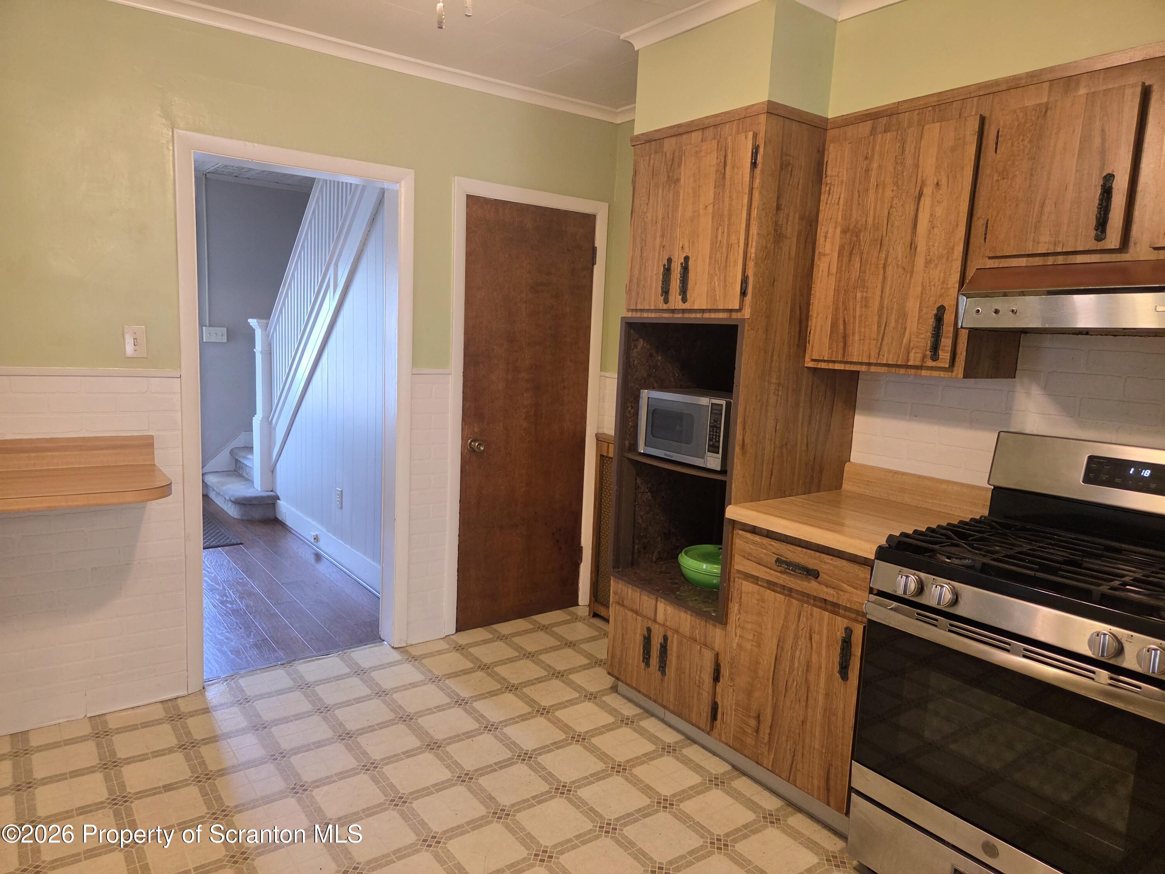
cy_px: 437
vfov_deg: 58.9
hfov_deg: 73.9
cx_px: 582
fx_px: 774
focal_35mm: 23
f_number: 1.8
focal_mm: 5.4
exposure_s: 1/120
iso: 320
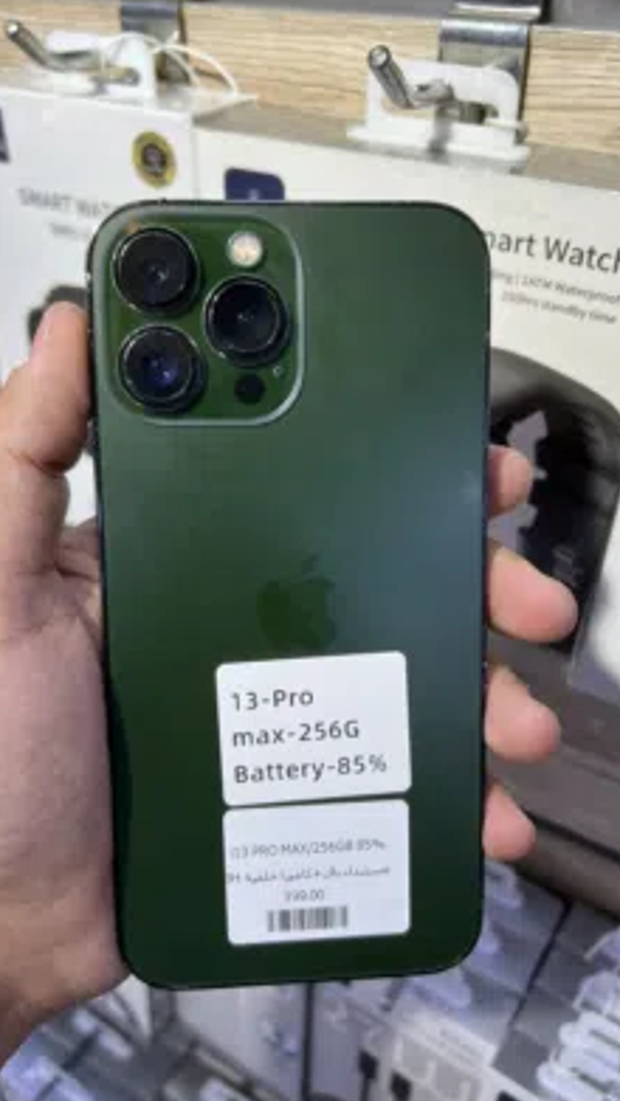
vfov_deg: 66.1
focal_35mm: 29
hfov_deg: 40.2
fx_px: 847
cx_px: 318
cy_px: 549
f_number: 1.5
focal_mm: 5.7
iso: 50
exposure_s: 1/917
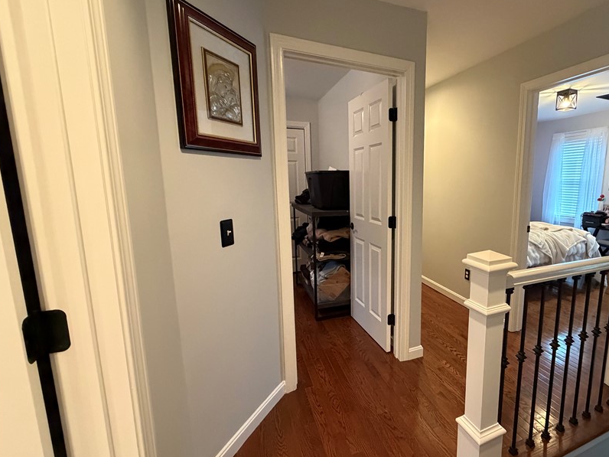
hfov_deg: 86.0
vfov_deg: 71.6
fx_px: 317
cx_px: 382
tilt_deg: -9.5
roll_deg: -0.5
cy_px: 227
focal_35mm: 18
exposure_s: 1/60
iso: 1000
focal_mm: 2.22
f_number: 2.2
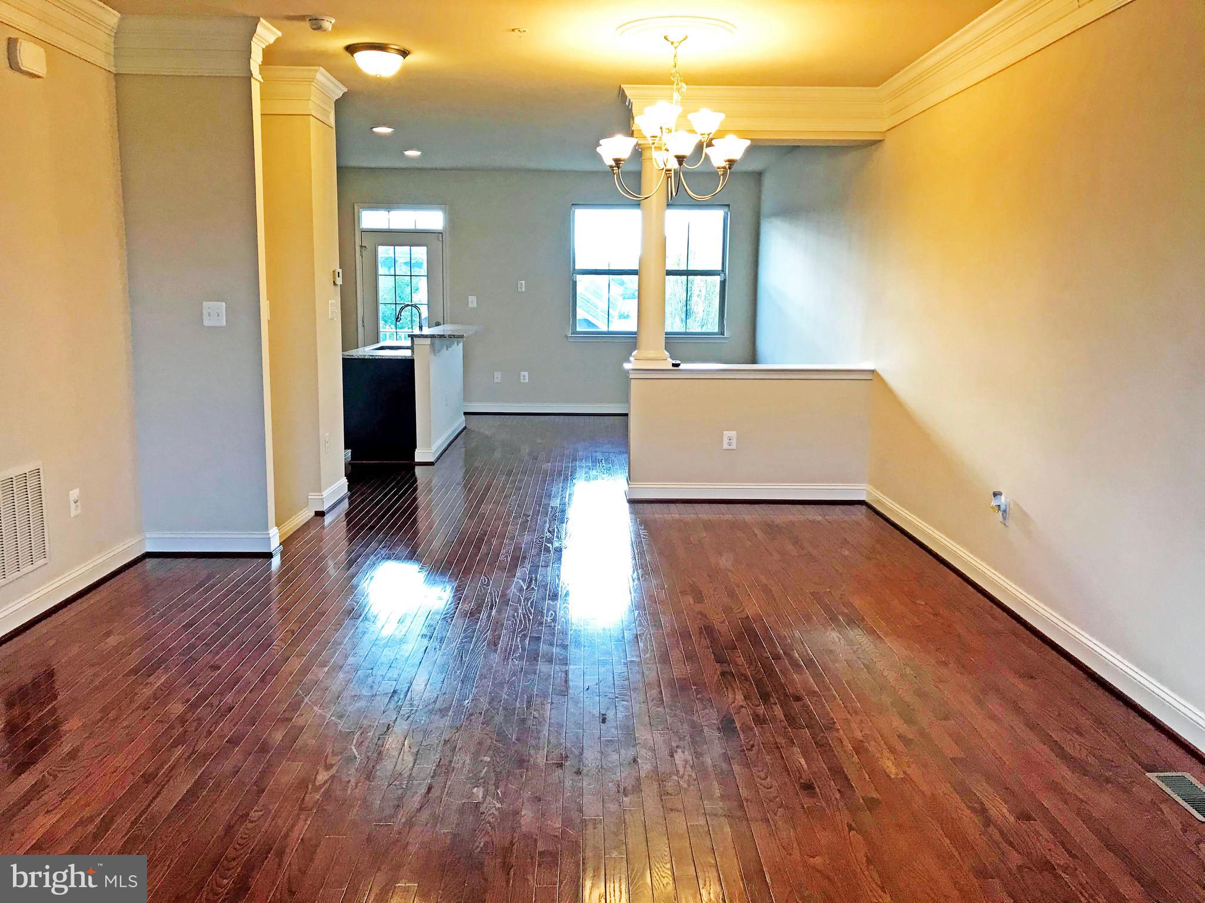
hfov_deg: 63.4
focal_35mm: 28
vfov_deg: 49.7
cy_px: 452
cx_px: 602
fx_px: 975
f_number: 1.8
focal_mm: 3.99
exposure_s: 1/30
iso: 20
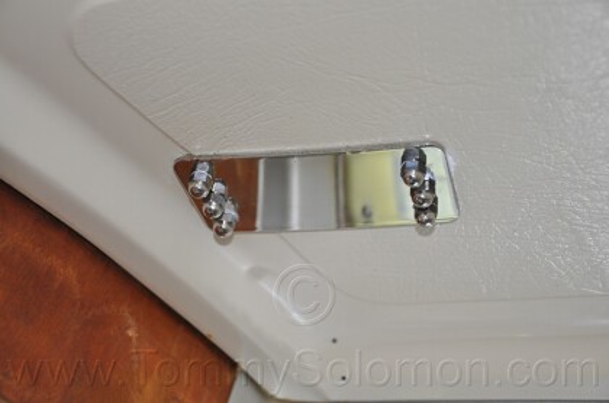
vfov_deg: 20.1
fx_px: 1139
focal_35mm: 68
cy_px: 202
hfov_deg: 29.9
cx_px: 304
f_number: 4.8
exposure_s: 1/60
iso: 800
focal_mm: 45
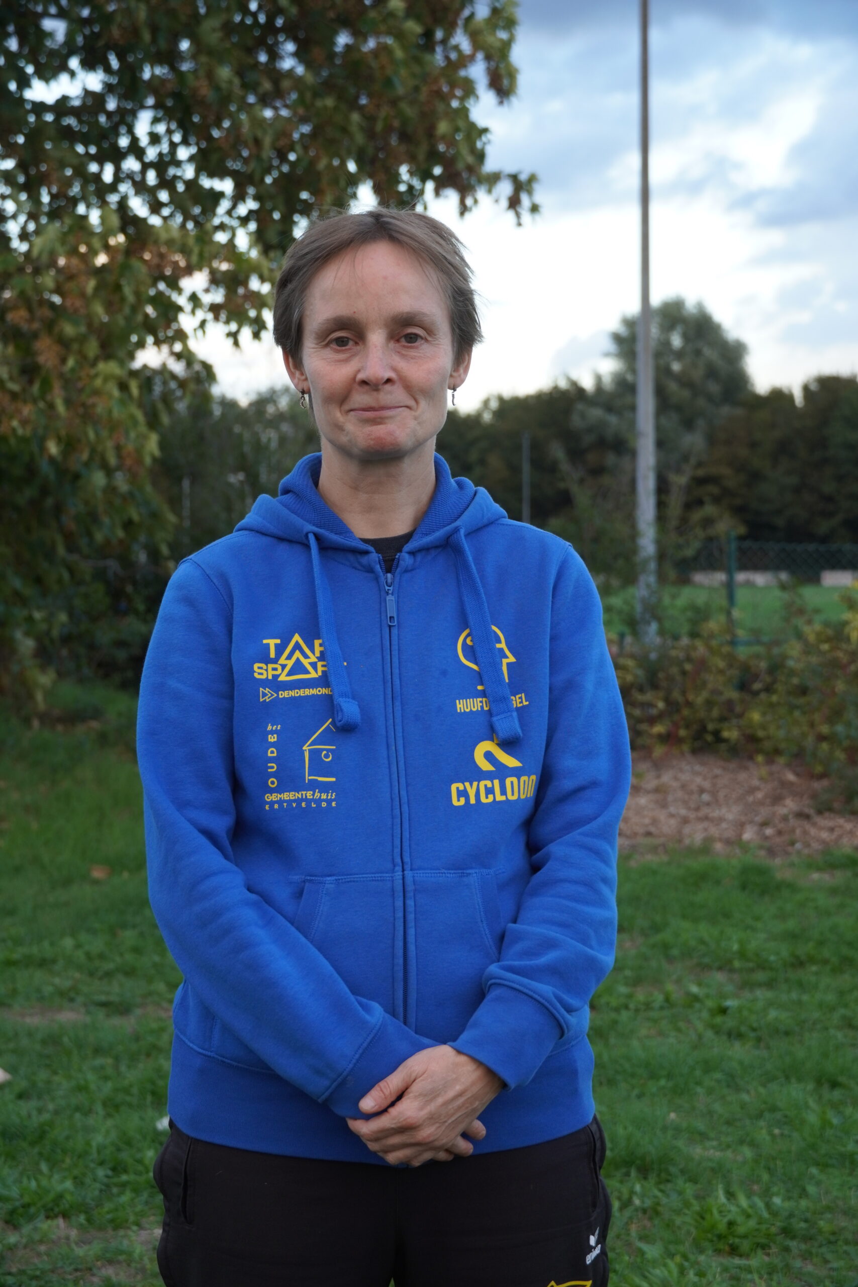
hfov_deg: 19.7
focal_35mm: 69
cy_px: 644
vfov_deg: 29.2
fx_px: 2466
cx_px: 429
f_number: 5
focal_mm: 46
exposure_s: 1/160
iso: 400
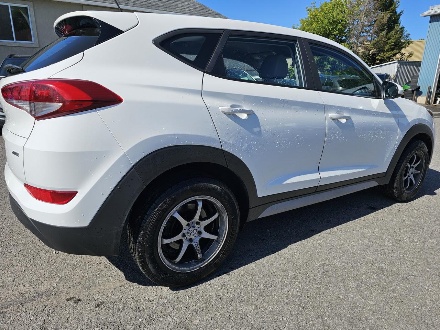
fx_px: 292
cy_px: 165
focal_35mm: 23
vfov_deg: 58.9
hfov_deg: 73.9
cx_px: 220
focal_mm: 6.3
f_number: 1.7
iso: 10
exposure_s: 1/1024
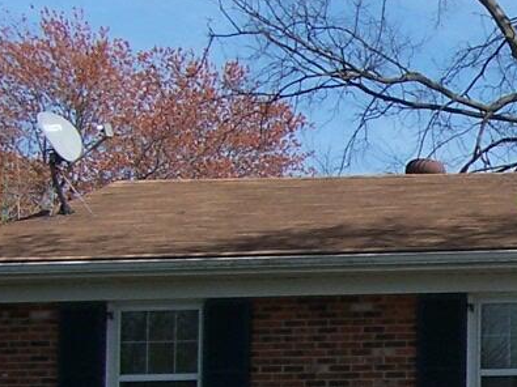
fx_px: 3464
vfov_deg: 6.4
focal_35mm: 232
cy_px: 452
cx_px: 856
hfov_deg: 8.3
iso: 80
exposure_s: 1/500
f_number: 4.5
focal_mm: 9.8
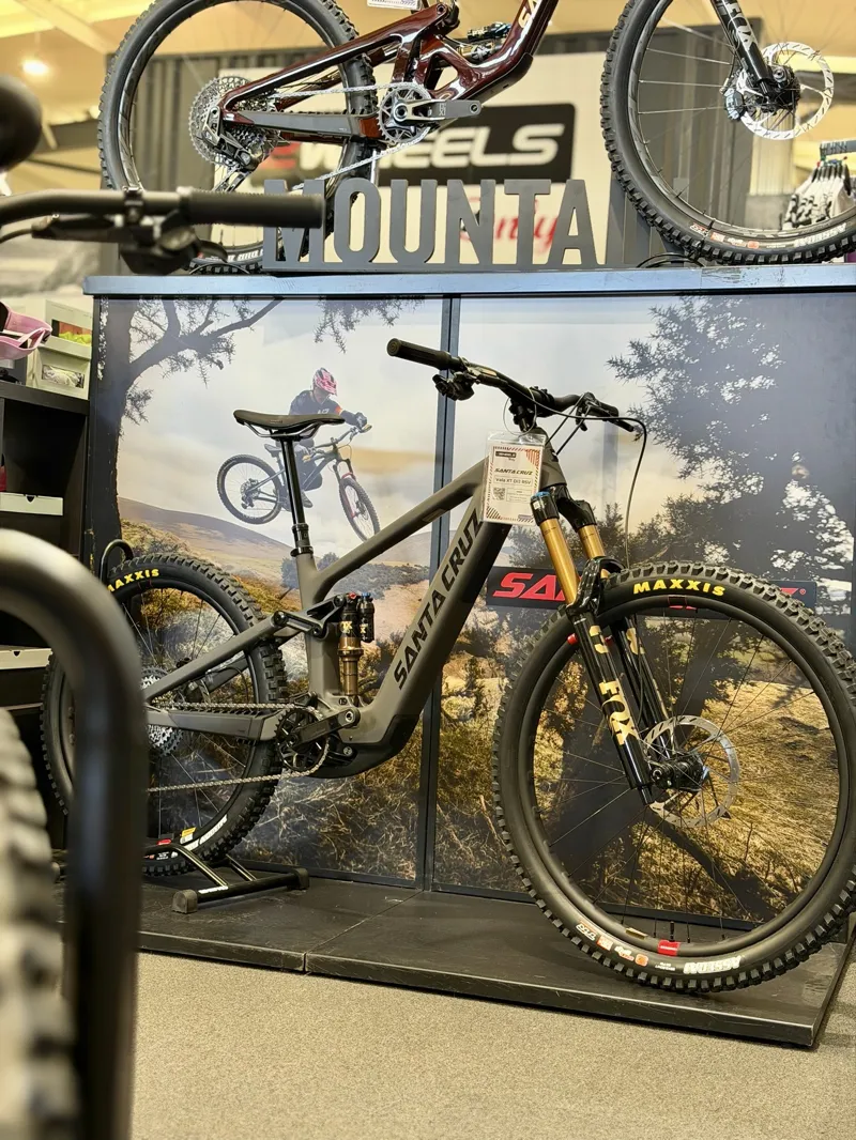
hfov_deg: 30.3
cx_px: 428
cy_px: 570
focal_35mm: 48
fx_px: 1582
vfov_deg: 39.6
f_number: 1.78
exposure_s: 1/60
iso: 160
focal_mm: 6.76
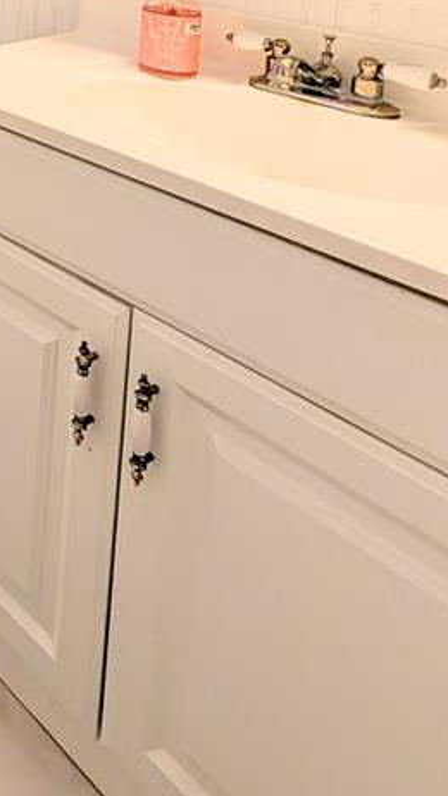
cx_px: -259
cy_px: -86
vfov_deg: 44.0
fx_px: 718
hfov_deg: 24.7
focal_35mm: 34
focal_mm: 2.02
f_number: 1.7
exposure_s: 1/120
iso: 60
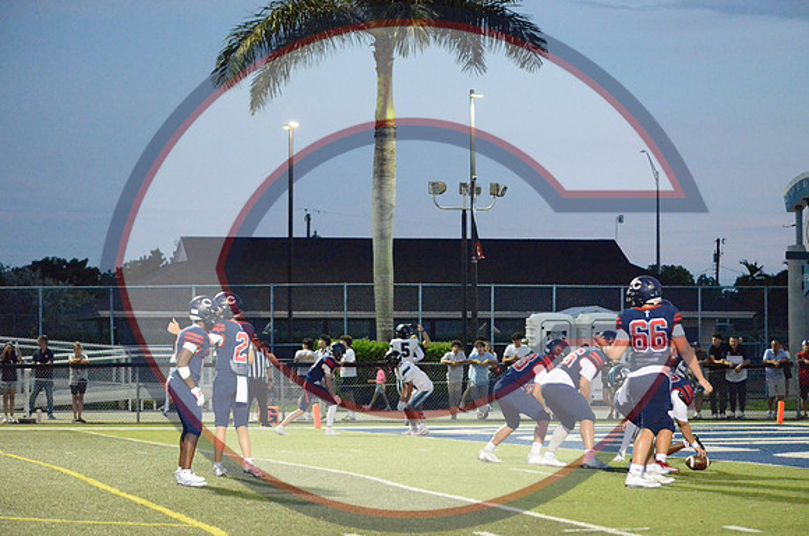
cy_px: 268
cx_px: 404
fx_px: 2691
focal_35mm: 120
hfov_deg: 17.1
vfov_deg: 11.4
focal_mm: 80
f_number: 4.5
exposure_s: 1/400
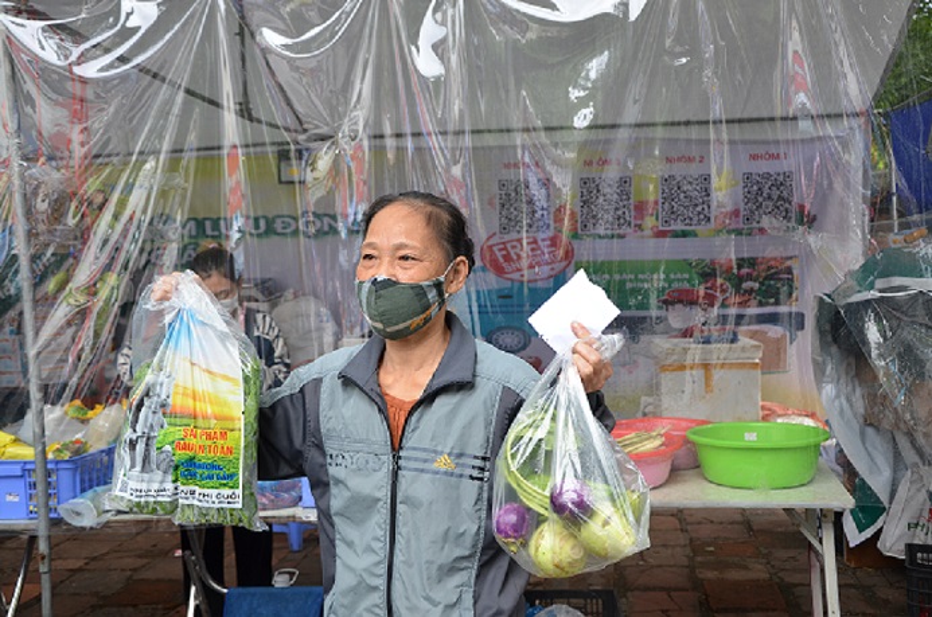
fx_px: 1085
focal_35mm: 42
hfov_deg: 46.5
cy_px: 308
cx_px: 466
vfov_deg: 31.8
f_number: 5
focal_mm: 28
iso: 400
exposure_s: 1/100
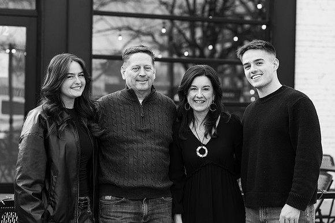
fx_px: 838
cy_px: 112
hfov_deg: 22.6
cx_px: 168
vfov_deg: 15.2
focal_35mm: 90
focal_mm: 90
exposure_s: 1/125
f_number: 4
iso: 640
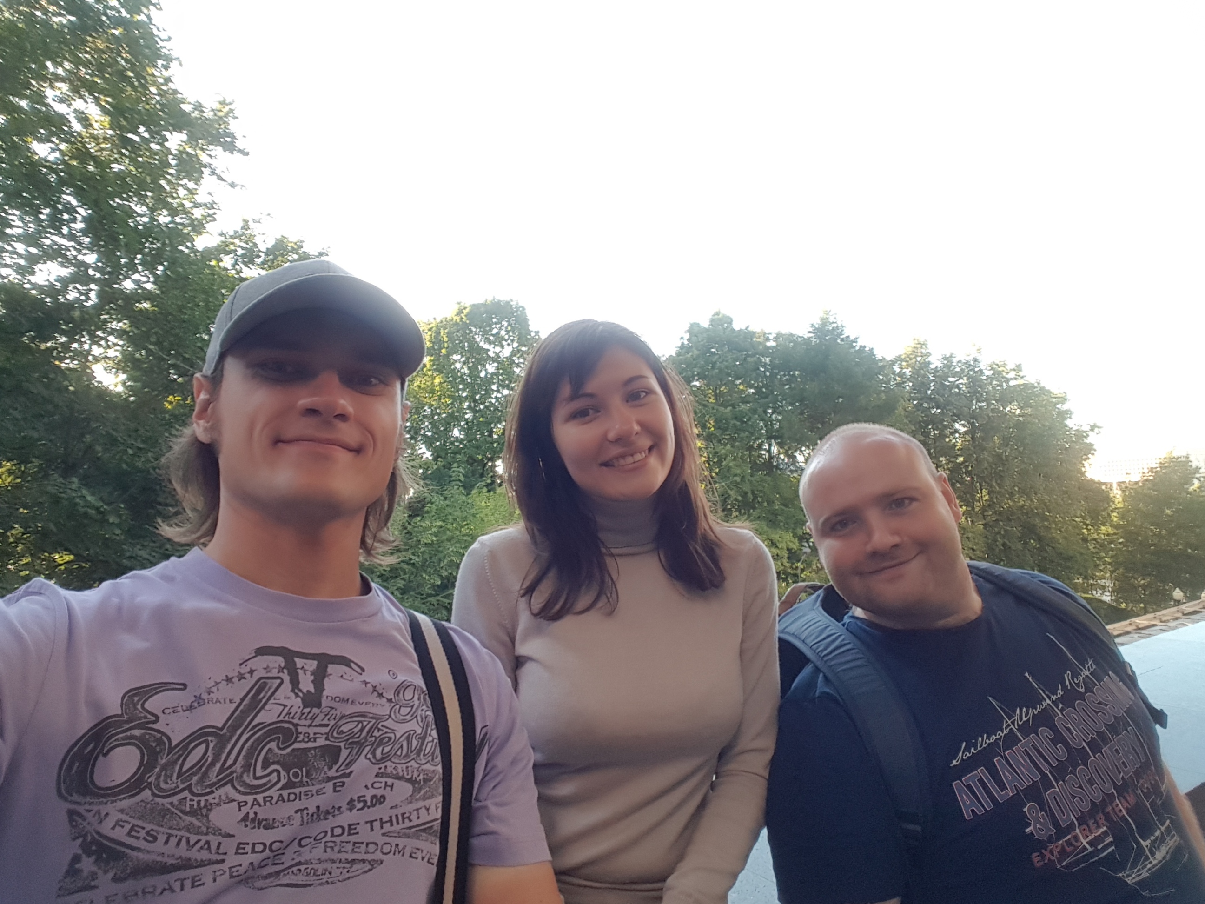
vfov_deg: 63.4
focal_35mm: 21
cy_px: 452
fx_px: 731
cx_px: 602
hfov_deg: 79.0
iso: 50
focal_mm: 2.1
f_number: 1.7
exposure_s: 1/145
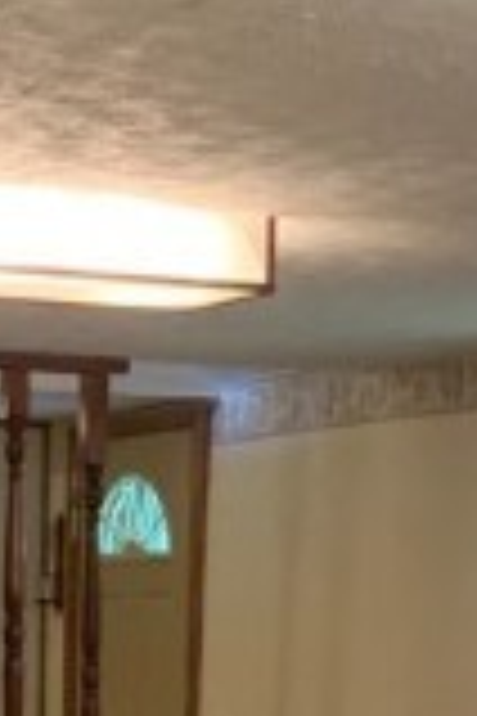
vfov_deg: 15.0
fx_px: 2603
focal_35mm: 131
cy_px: 896
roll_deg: +0.0
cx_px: 63
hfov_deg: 10.4
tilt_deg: -5.5
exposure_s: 1/40
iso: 400
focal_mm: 4.25
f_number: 1.8
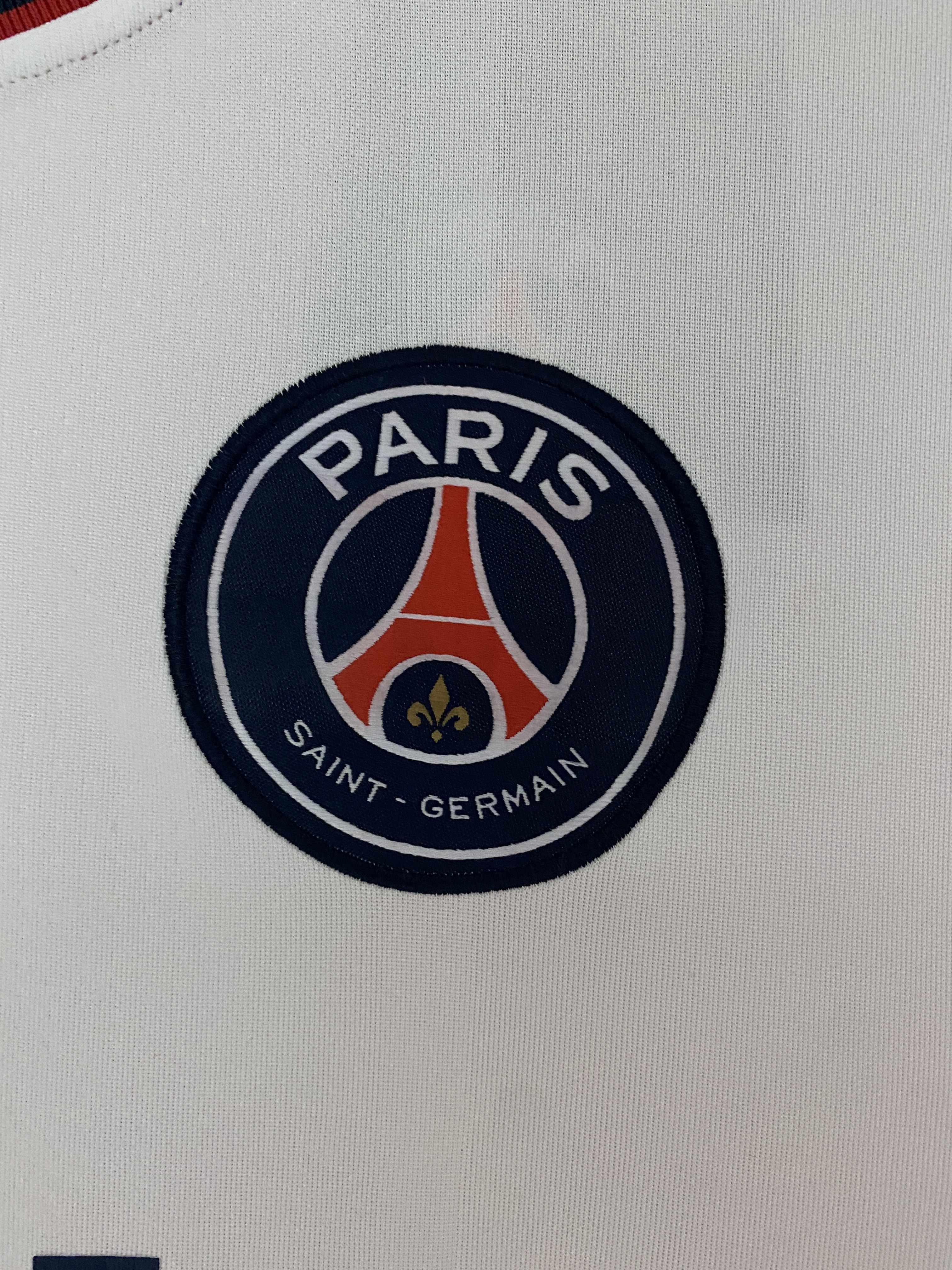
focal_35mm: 26
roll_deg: -1.9
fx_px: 953
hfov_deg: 53.1
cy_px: 635
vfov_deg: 67.3
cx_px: 476
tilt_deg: +2.1
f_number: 1.8
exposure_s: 1/33
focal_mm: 4.25
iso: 500
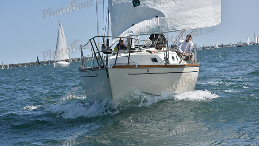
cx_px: 129
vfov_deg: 12.5
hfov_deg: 22.0
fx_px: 666
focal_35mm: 97
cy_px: 66
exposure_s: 1/800
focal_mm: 92
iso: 320
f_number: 6.3
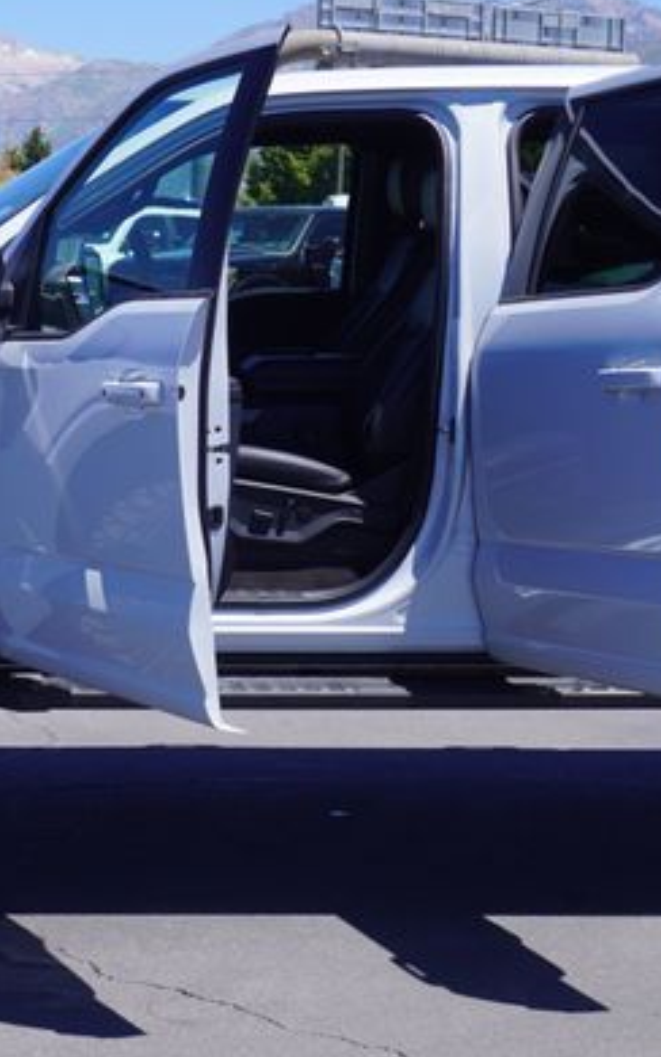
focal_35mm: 88
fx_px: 2530
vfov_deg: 23.6
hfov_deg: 14.8
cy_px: 491
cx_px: 168
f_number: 9
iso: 100
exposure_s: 1/160
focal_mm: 35
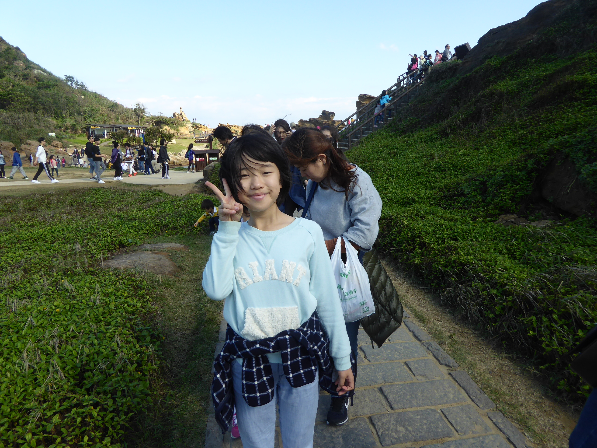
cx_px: 298
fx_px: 431
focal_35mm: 25
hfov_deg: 69.4
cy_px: 224
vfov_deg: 54.9
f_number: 3.3
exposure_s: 1/500
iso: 100
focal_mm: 4.3
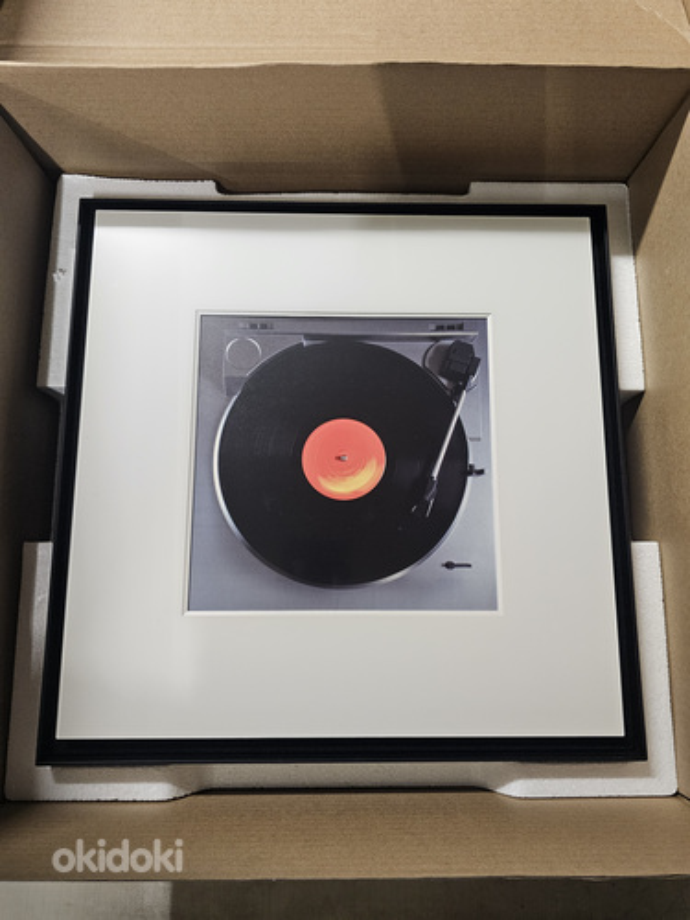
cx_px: 345
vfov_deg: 73.9
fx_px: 611
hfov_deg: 58.9
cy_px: 460
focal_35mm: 23
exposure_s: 1/200
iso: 640
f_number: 1.7
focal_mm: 6.3
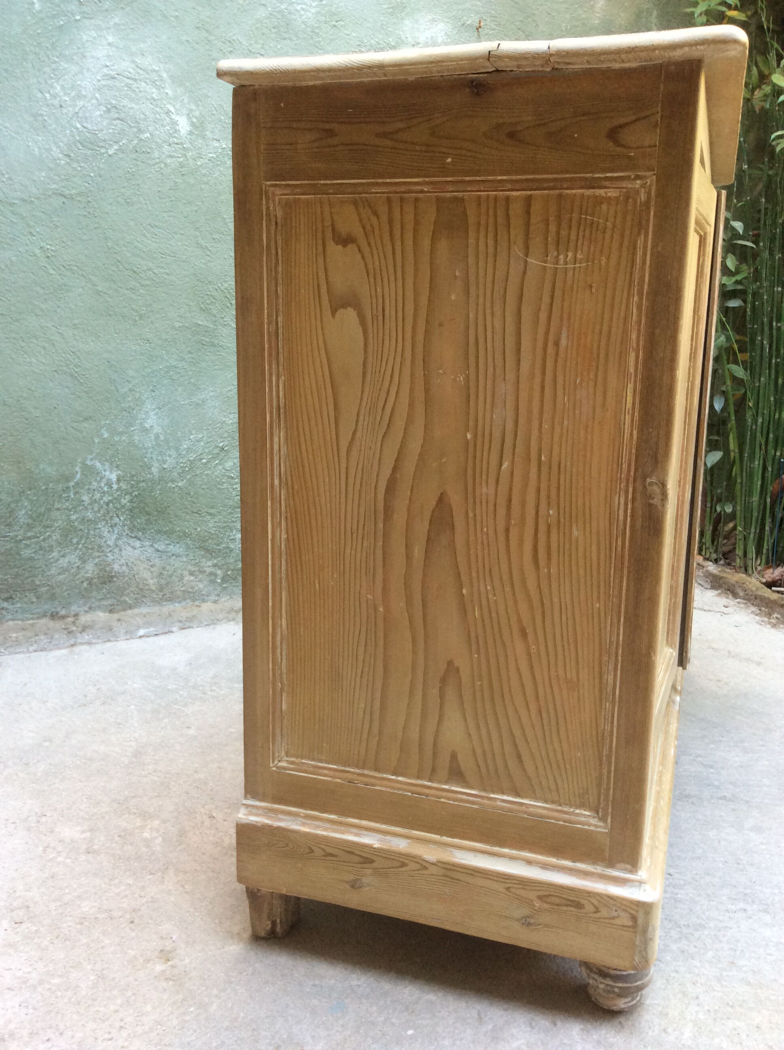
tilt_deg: -13.7
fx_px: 969
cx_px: 392
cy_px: 525
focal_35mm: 32
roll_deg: +0.6
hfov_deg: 44.1
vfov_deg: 56.9
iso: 80
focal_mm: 3.3
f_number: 2.4
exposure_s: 1/25
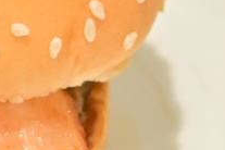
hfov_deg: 4.7
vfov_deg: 3.2
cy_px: 29
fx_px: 2712
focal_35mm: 434
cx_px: -138
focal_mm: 60
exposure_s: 1/320
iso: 4000
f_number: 9
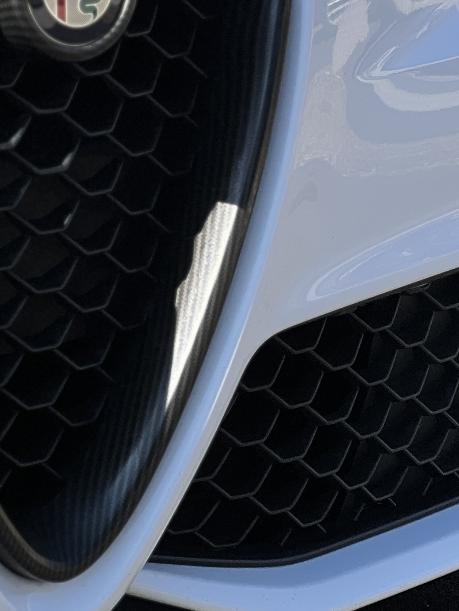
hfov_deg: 6.6
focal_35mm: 224
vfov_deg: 8.8
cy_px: 22
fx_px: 3959
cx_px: 380
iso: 32
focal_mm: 9
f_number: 2.8
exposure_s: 1/619
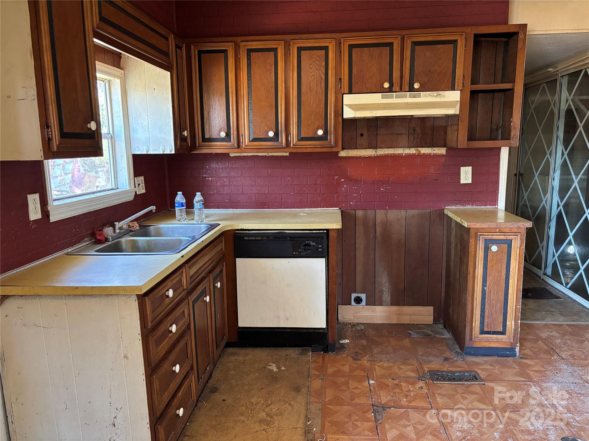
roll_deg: +0.8
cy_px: 220
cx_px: 294
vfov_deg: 53.1
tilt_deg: -10.0
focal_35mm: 26
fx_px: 442
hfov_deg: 67.3
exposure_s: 1/60
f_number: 1.6
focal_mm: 5.96
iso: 500
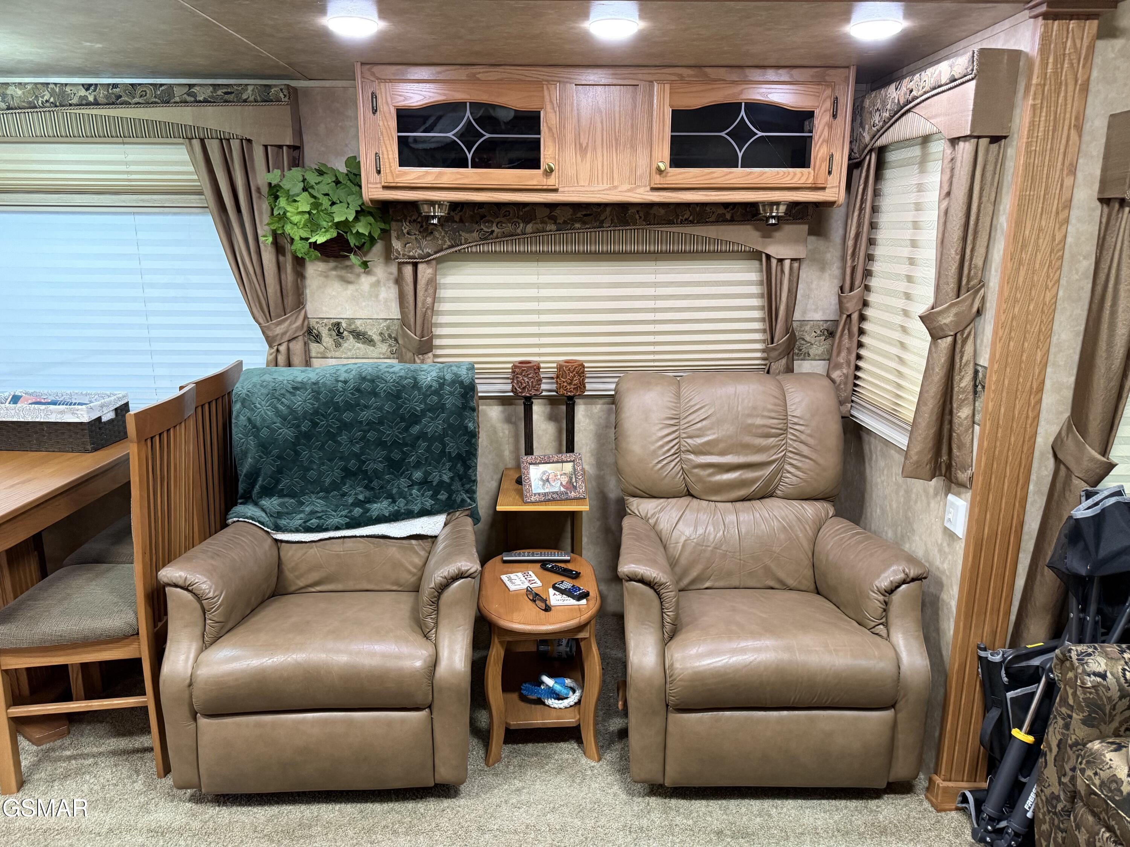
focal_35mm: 24
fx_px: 783
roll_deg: -0.5
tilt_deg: -14.0
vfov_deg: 56.8
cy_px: 424
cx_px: 565
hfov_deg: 71.6
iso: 320
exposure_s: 1/60
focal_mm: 6.76
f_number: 1.78
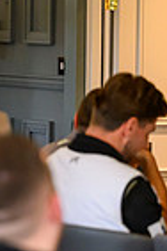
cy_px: 193
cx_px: -238
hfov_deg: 3.0
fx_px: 3145
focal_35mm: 452
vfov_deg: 4.6
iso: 4000
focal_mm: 110
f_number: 2.8
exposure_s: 1/500
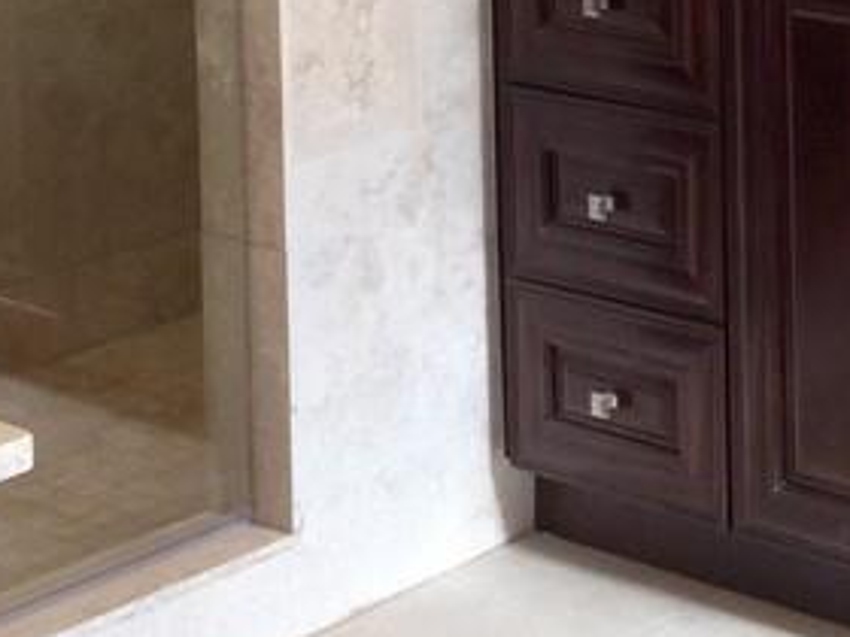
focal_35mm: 106
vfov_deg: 13.1
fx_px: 2603
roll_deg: -0.1
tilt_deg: -5.0
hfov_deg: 17.6
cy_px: -355
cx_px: 1029
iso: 32
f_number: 2.2
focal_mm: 4.15
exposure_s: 1/30
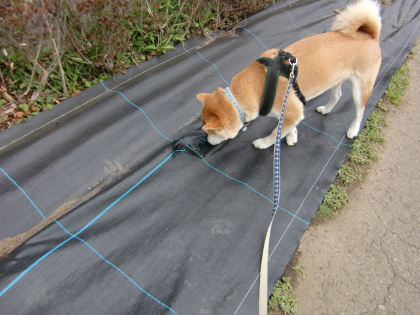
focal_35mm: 28
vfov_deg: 49.7
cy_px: 158
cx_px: 210
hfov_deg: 63.4
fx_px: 340
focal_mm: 4.9
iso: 64
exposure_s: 1/160
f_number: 2.6
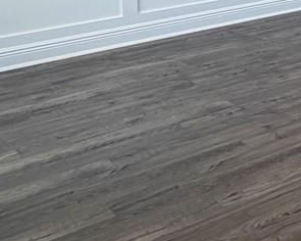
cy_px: -99
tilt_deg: -5.4
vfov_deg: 18.7
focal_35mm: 74
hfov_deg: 18.8
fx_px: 659
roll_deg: -2.1
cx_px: 563
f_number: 2.2
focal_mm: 2.22
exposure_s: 1/120
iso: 100
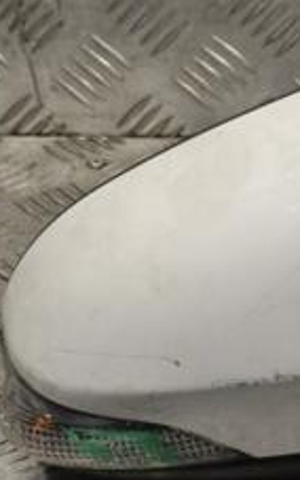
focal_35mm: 170
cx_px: 473
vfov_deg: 12.3
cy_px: 186
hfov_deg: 7.6
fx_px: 2222
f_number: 10
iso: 3200
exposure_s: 1/400
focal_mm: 42
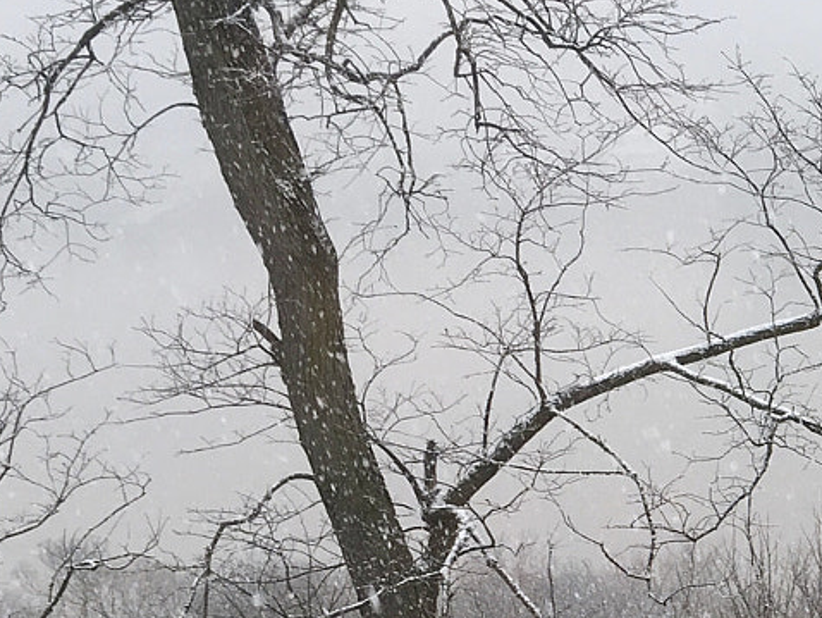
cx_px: 1267
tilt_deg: -16.4
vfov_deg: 15.0
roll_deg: +0.3
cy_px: 597
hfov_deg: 17.9
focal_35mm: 97
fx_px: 2305
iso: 25
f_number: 2.2
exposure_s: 1/131
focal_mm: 4.15
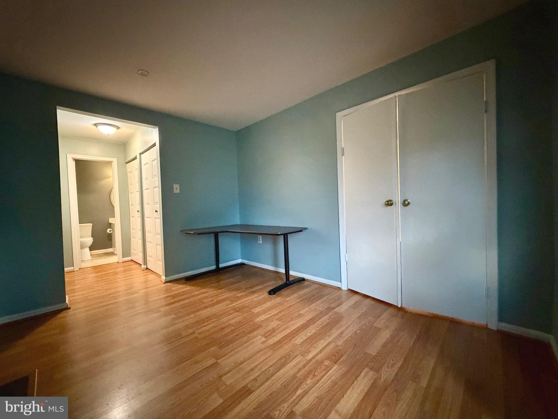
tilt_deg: -1.0
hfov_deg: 102.1
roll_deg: +1.9
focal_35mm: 14
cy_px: 210
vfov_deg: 85.7
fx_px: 226
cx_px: 279
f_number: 2.2
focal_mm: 2.22
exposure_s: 1/40
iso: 1250
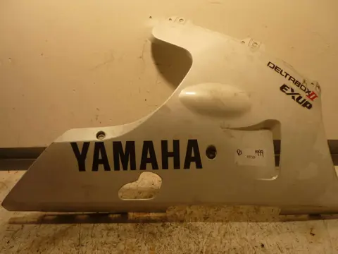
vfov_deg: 42.9
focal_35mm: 33
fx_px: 322
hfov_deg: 55.4
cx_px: 169
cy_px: 127
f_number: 2.8
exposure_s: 1/60
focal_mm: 5.5
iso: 80
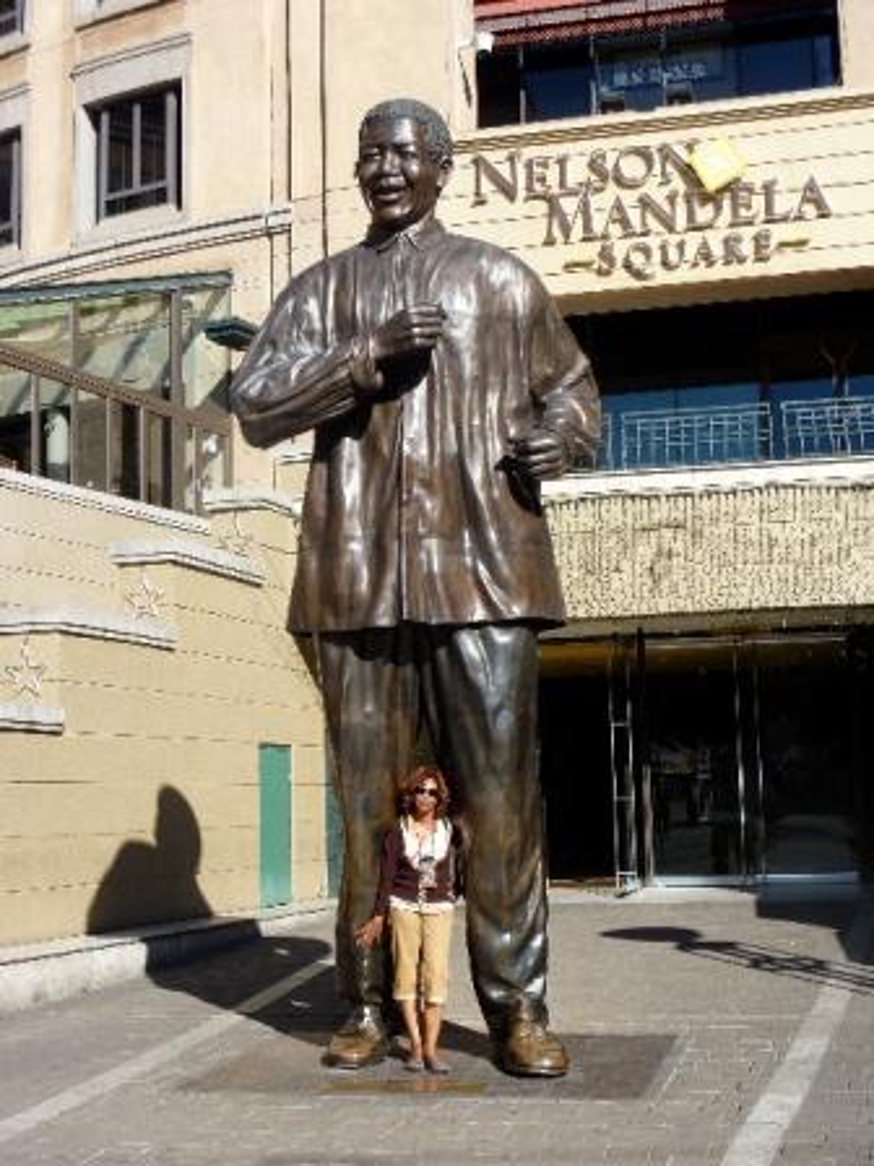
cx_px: 437
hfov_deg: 30.3
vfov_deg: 39.7
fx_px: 1616
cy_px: 583
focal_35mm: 48
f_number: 4
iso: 80
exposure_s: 1/400
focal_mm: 7.9
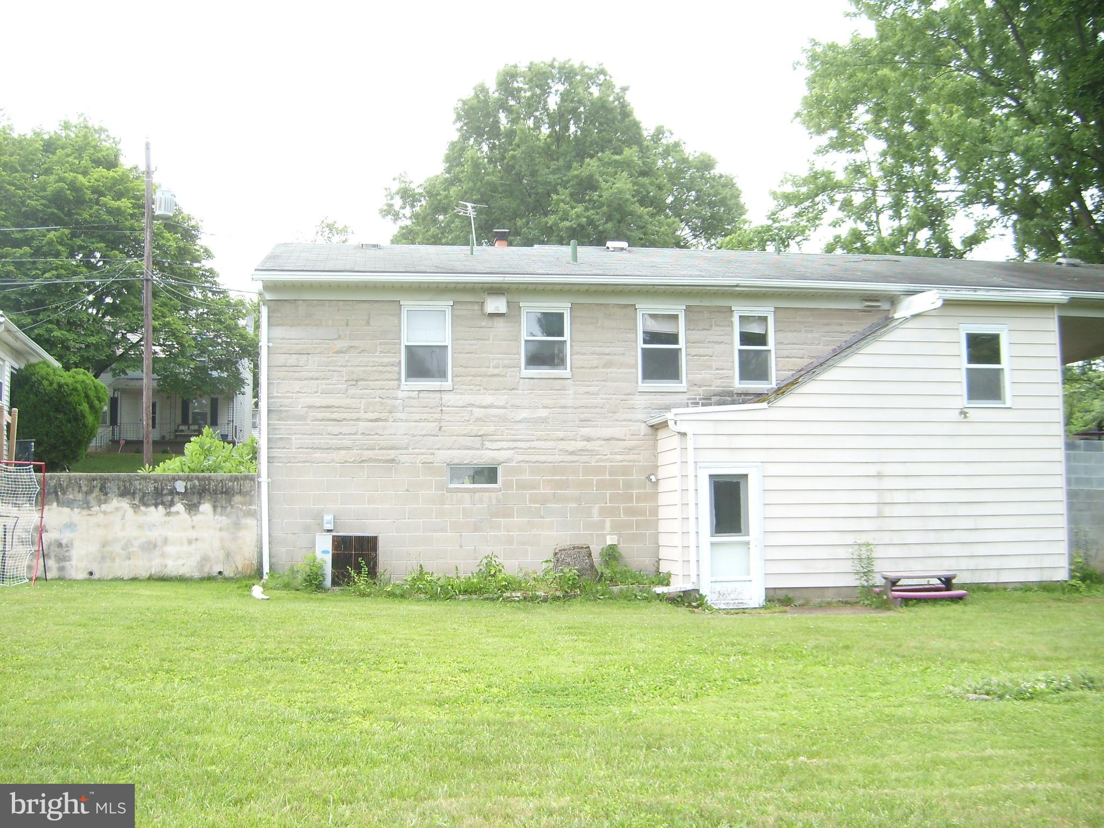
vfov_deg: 40.7
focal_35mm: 35
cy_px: 414
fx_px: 1116
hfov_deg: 52.6
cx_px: 552
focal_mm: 5.8
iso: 50
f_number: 2.8
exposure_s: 1/309
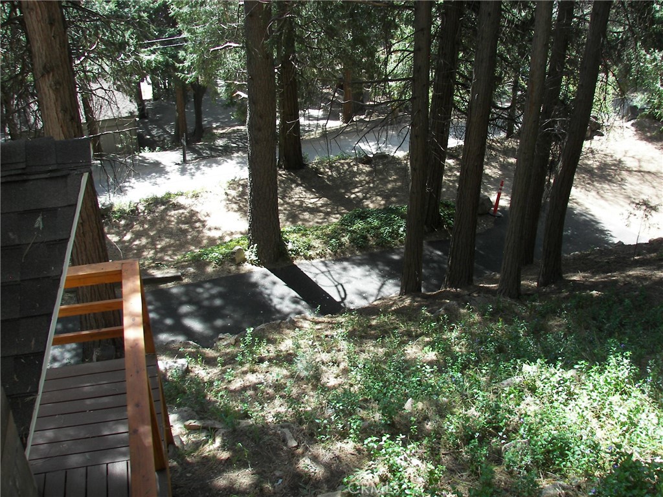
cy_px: 248
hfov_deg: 51.4
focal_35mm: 36
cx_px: 332
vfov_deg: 39.7
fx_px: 690
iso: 50
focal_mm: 6
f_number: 2.8
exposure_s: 1/125
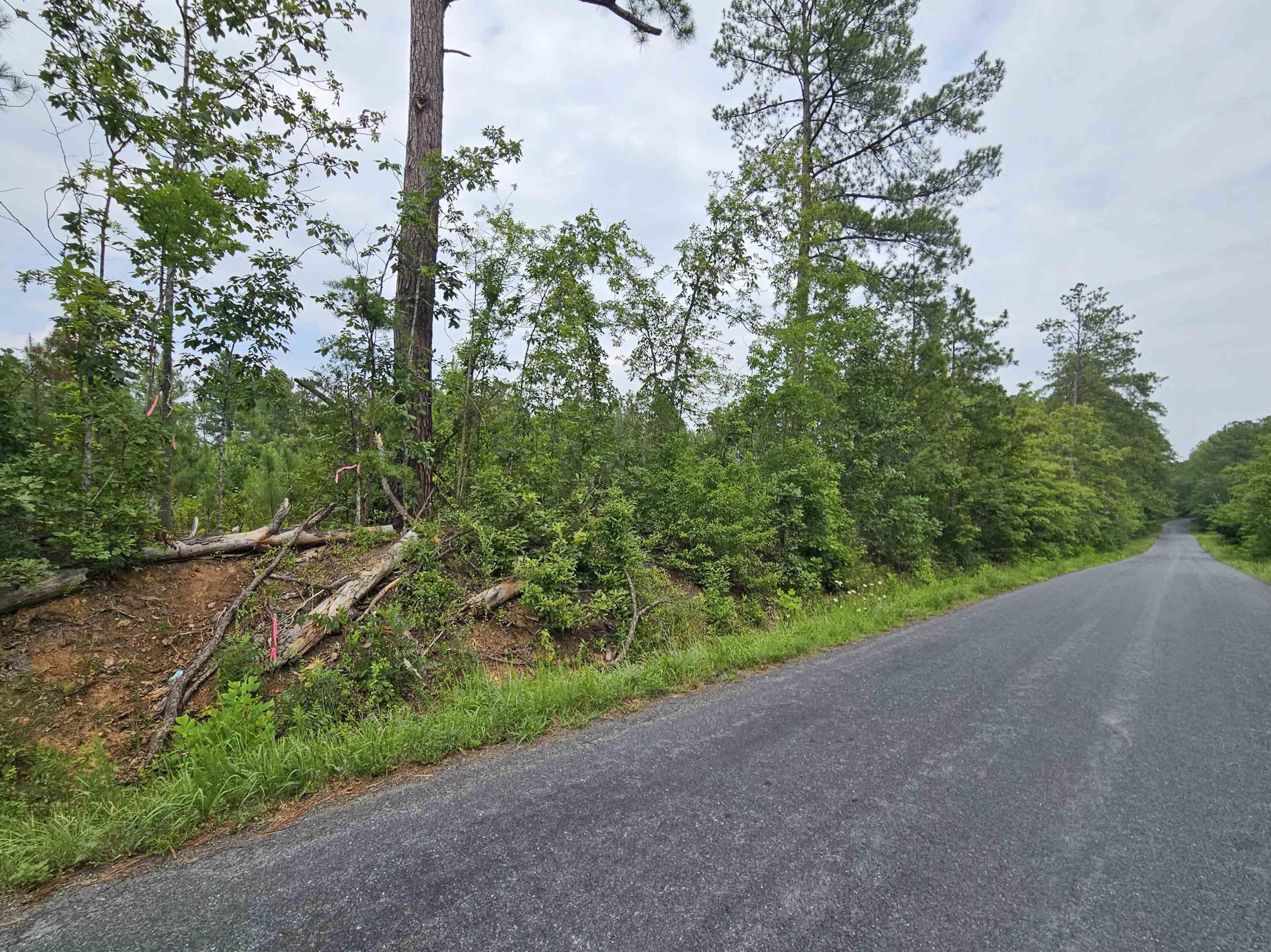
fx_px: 514
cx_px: 628
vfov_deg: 85.6
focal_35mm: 14
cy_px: 492
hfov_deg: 102.1
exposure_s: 1/1380
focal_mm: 2.2
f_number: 2.2
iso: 50
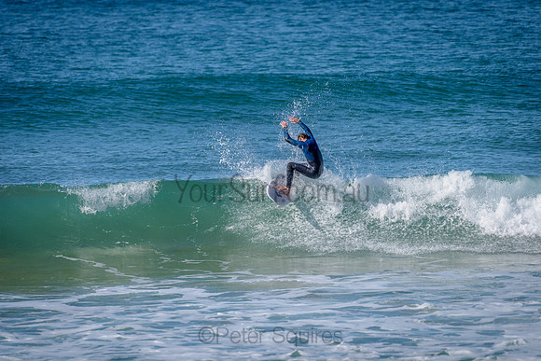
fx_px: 7515
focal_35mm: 500
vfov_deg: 2.8
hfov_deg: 4.1
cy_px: 180
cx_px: 270
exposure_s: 1/2000
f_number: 5.6
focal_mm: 500
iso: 140
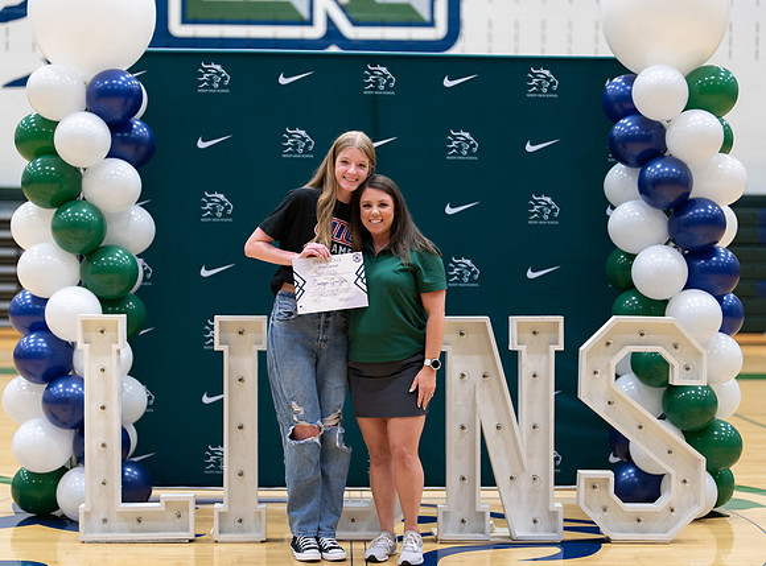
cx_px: 371
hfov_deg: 30.6
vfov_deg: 22.9
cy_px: 303
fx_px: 1398
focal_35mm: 63
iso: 400
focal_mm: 50
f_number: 1.2
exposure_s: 1/320
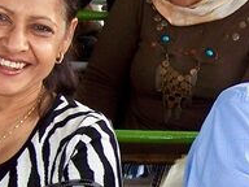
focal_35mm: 119
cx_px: 218
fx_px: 856
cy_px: 130
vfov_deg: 12.4
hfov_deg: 16.4
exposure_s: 1/125
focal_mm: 6.3
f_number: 2.8
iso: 80
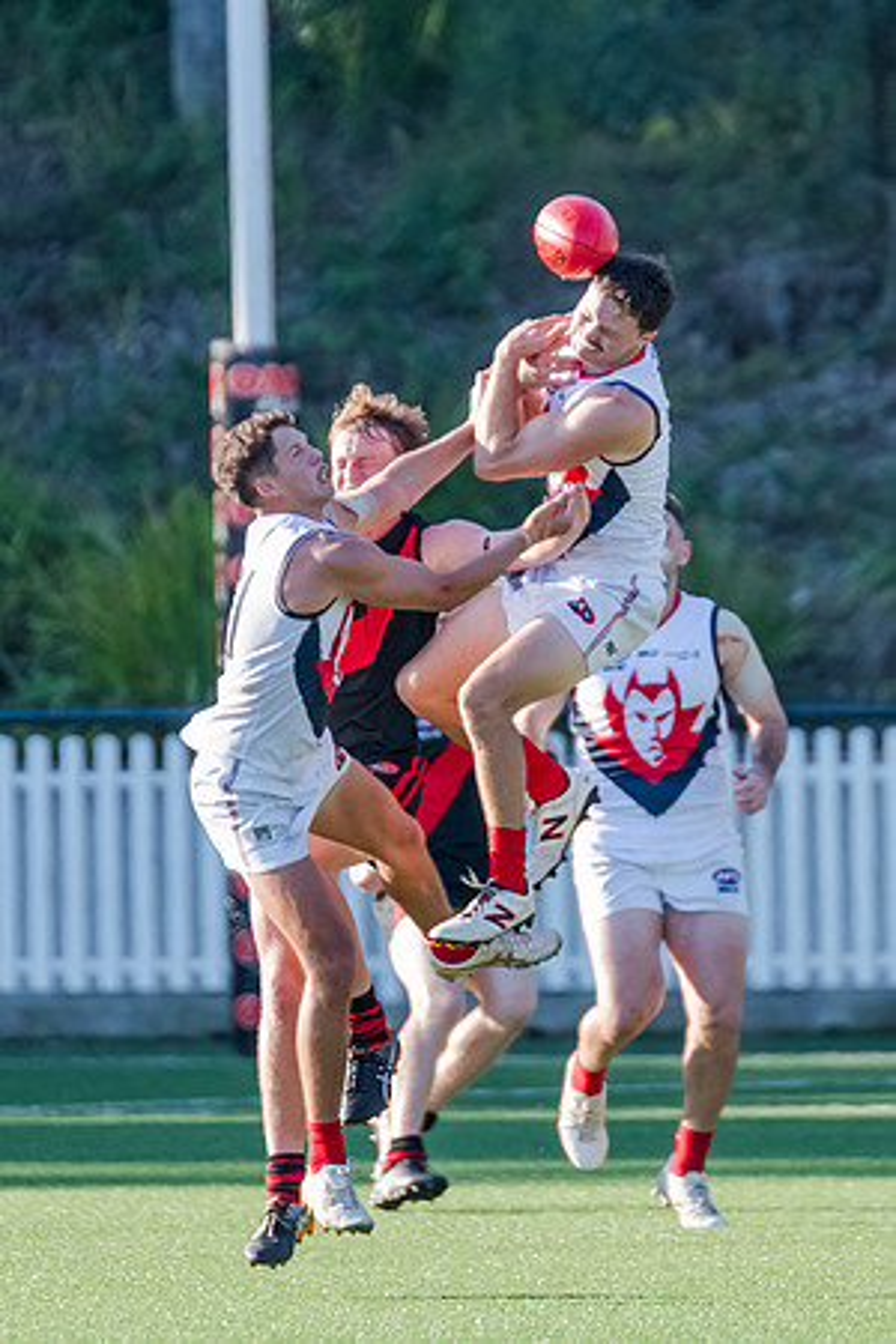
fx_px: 36712
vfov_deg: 2.1
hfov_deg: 1.4
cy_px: 547
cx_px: 521
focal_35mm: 983
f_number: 4.5
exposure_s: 1/1600
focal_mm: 420
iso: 800
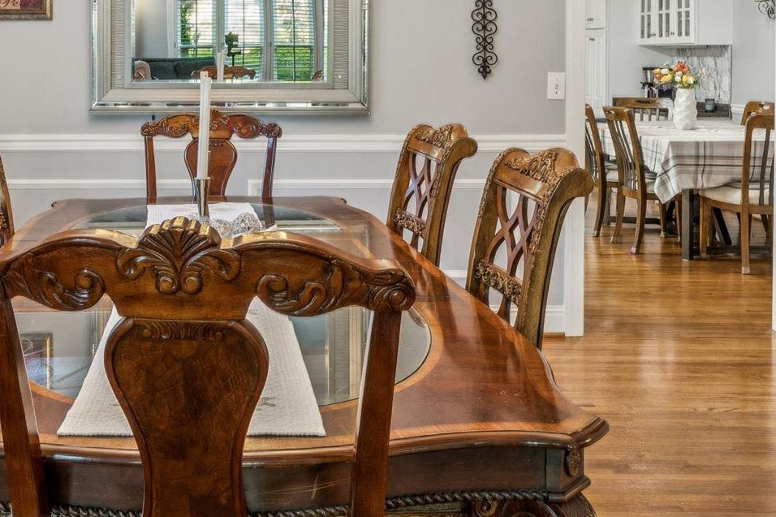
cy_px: 44
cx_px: 295
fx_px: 1011
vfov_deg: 27.6
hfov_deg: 41.7
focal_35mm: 47
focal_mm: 14.6
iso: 400
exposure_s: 4
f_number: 13
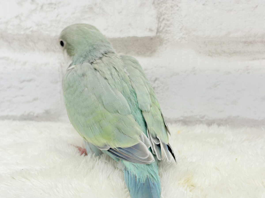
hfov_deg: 36.8
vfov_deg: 28.0
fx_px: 398
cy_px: 99
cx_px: 132
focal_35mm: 52
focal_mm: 5.96
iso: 64
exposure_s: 1/100
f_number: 1.6
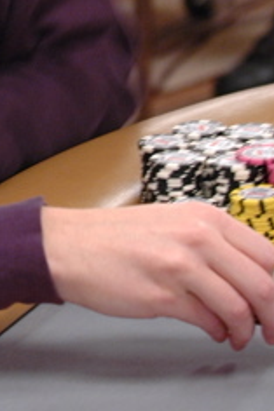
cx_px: -126
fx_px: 3556
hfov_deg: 4.4
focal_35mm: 311
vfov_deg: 6.6
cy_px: 44
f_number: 3.5
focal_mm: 70
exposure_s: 1/25
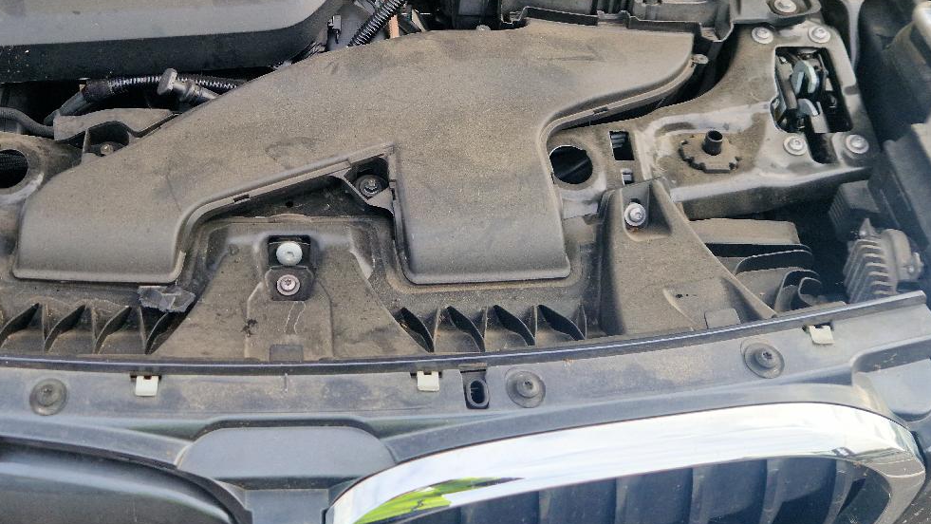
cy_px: 84
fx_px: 1136
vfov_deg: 25.4
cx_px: 277
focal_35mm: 46
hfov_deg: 43.6
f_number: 1.8
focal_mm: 5.4
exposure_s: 1/250
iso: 50
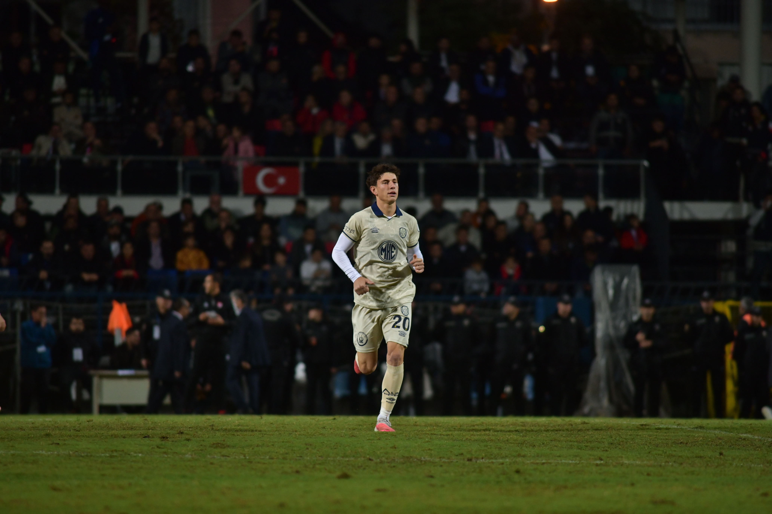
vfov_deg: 4.6
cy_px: 257
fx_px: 6433
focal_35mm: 300
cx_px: 386
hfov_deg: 6.9
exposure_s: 1/1000
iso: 1000
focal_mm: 300
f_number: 4
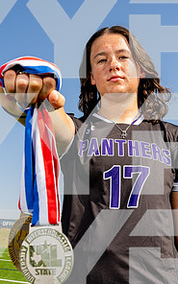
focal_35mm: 48
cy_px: 144
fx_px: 373
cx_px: 114
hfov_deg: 26.8
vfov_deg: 41.8
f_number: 7.1
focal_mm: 24
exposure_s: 1/125
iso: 50
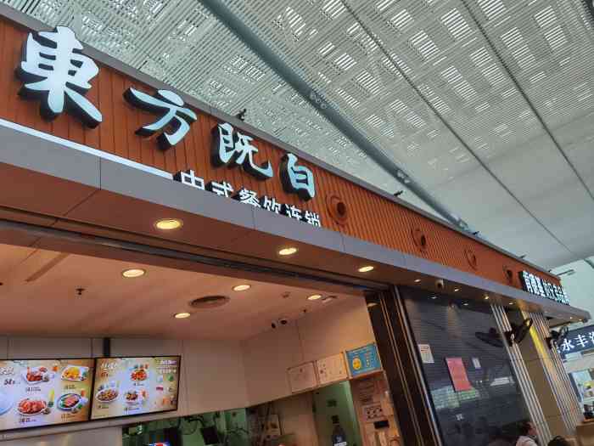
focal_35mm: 27
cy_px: 223
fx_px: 463
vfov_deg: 51.4
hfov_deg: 65.3
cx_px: 297
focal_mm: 6.71
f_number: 1.9
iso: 50
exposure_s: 1/114
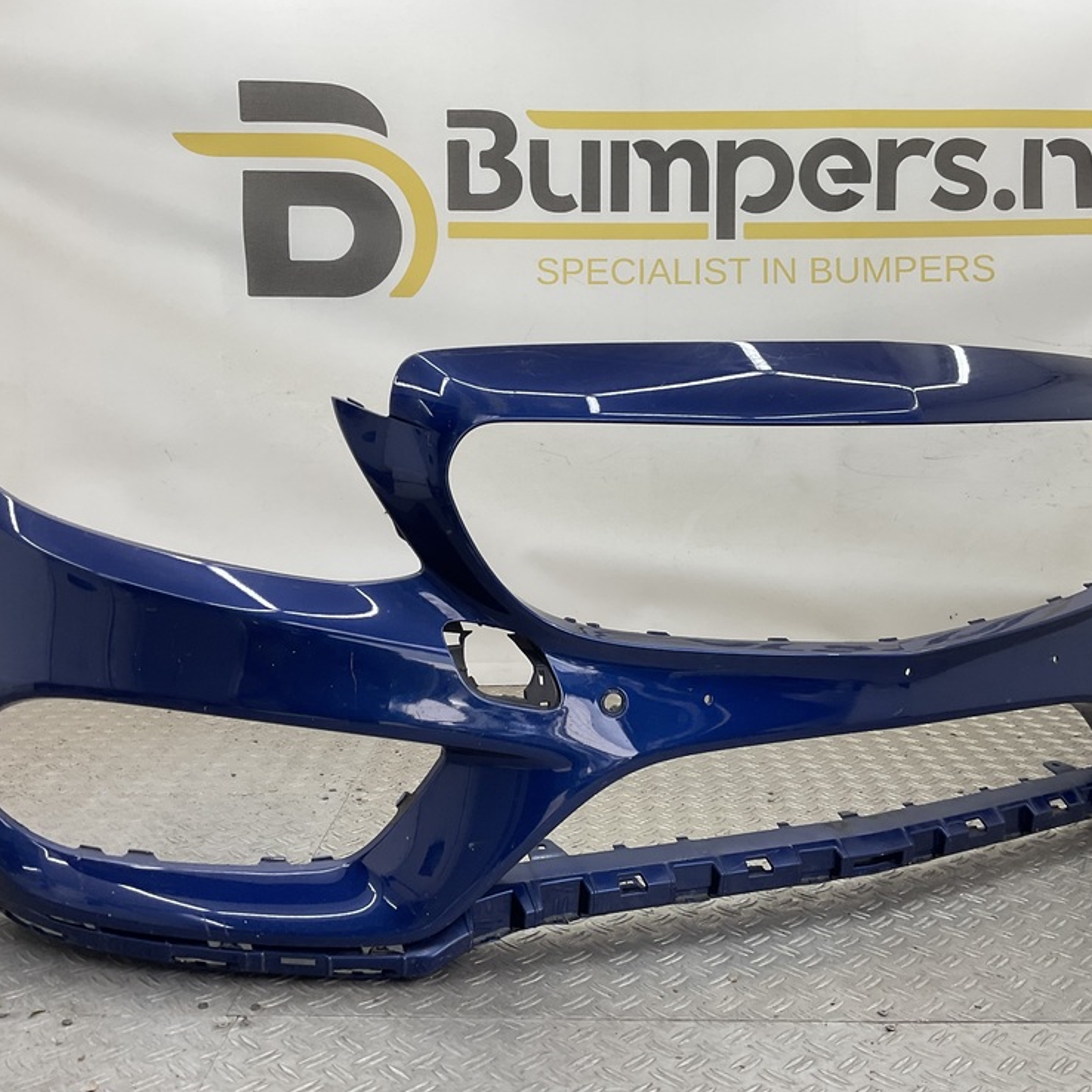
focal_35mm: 35
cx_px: 579
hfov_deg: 47.2
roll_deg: +0.3
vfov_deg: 47.2
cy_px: 550
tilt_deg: -7.5
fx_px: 1249
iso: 25
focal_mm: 3
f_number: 1.8
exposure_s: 1/120
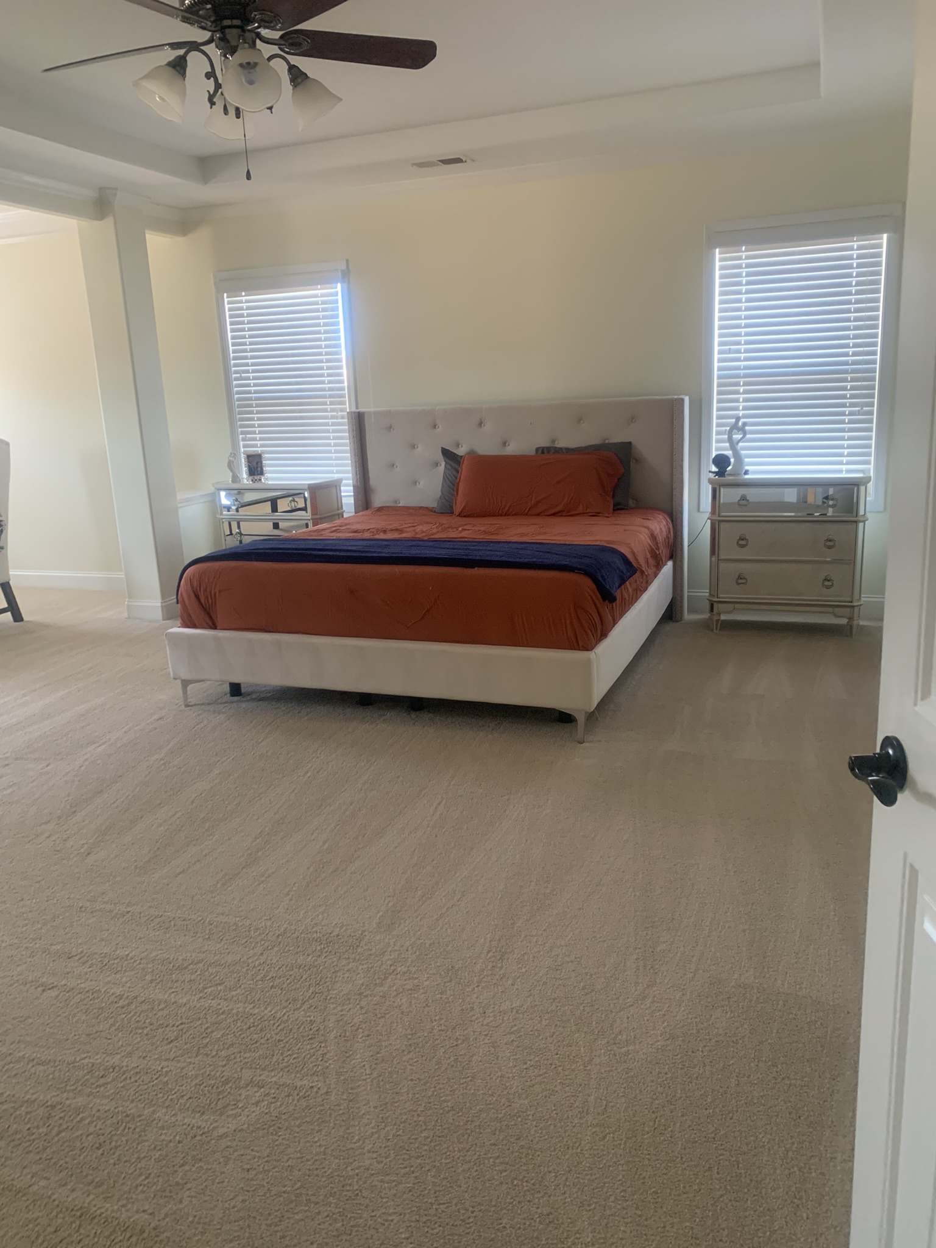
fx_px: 937
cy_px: 624
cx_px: 468
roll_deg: +2.3
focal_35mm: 26
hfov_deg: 53.1
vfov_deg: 67.3
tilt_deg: -13.4
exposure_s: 1/60
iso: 250
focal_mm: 4.25
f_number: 1.8
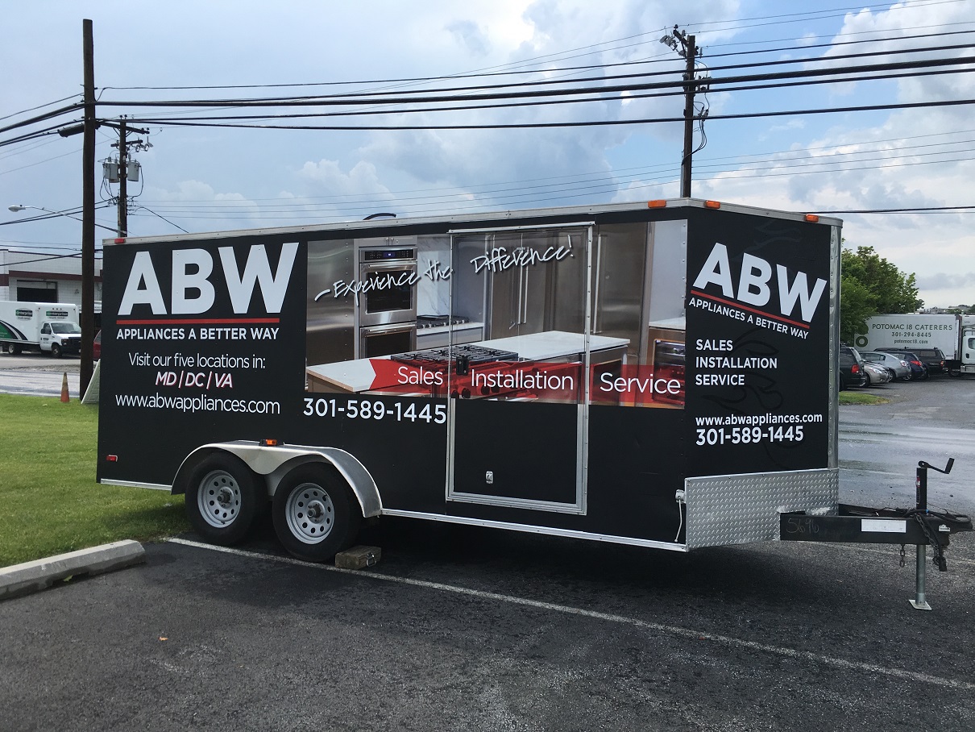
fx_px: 817
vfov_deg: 48.2
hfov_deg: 61.6
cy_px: 366
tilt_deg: -1.9
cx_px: 488
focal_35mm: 29
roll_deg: +0.0
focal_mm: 4.15
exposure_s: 1/974
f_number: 2.2
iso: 25
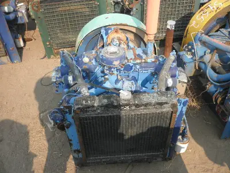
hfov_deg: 52.6
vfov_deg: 40.7
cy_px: 86
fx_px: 233
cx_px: 115
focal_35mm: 35
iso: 64
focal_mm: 6.1
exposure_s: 1/500
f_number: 3.2
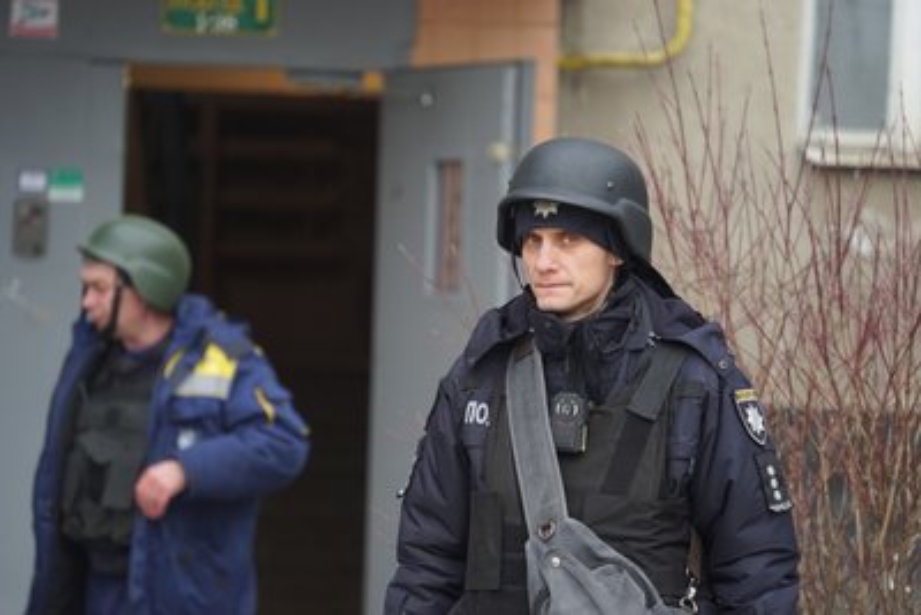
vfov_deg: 6.0
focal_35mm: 228
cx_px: 460
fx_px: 5835
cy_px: 308
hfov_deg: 9.0
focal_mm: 228
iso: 1600
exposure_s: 1/250
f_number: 5.6
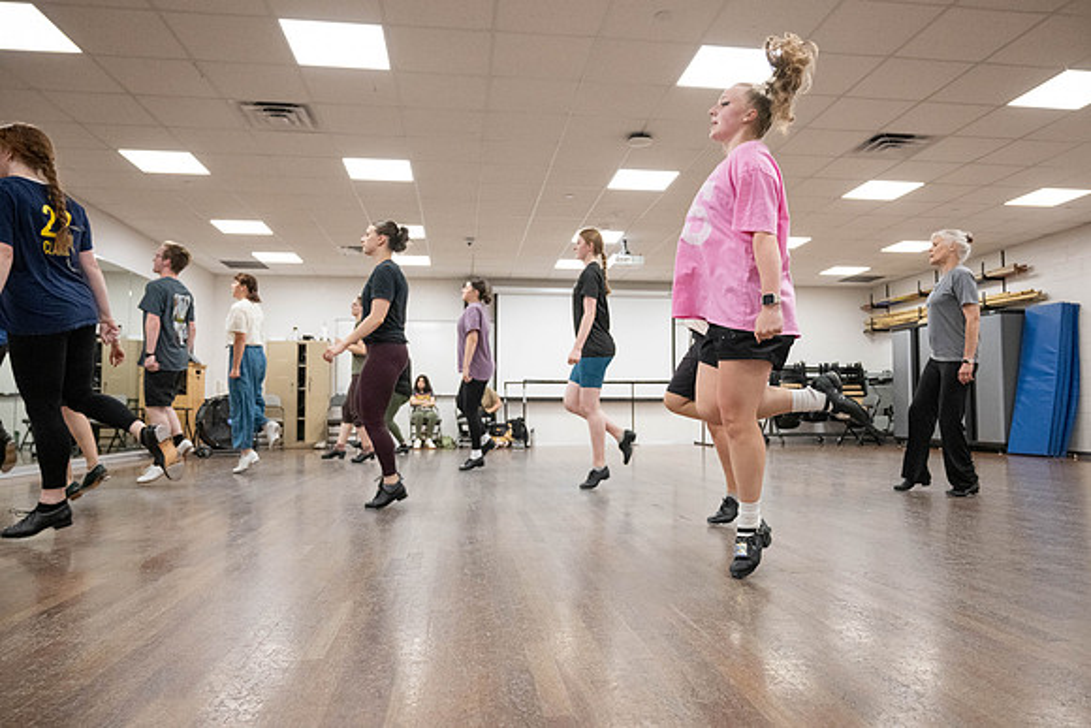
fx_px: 783
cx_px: 569
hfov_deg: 69.7
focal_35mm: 26
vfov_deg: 49.9
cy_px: 365
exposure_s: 1/640
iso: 3200
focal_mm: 24
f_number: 4
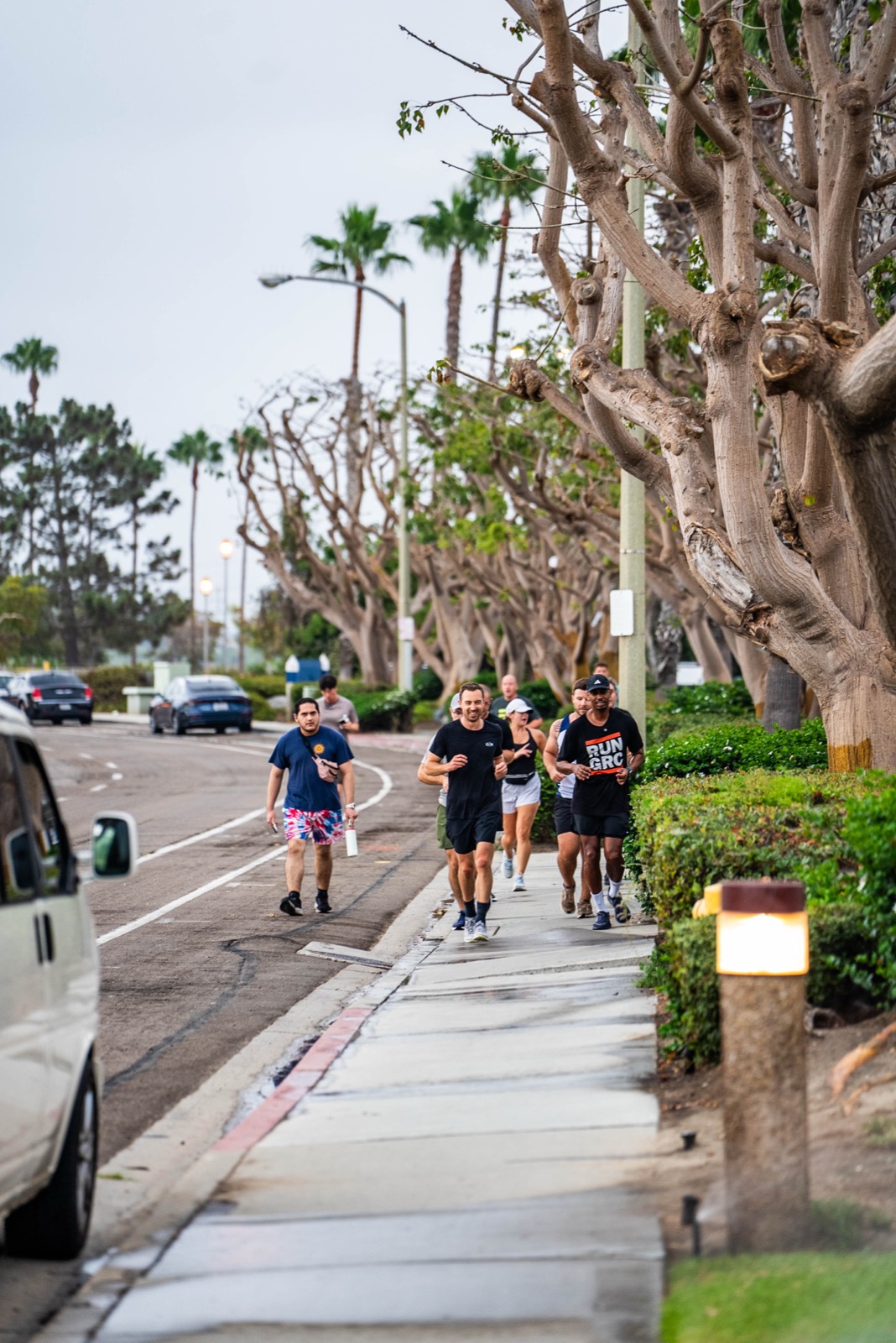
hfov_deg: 9.2
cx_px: 448
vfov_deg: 13.7
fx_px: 5595
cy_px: 672
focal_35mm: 150
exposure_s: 1/125
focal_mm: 150
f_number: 2.8
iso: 800
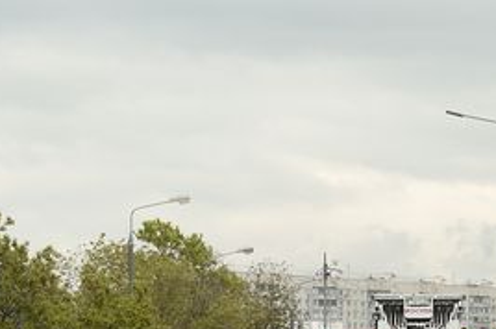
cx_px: 339
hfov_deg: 9.8
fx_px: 2876
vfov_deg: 6.5
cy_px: 368
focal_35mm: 209
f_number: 7.1
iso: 400
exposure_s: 1/320
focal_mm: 80
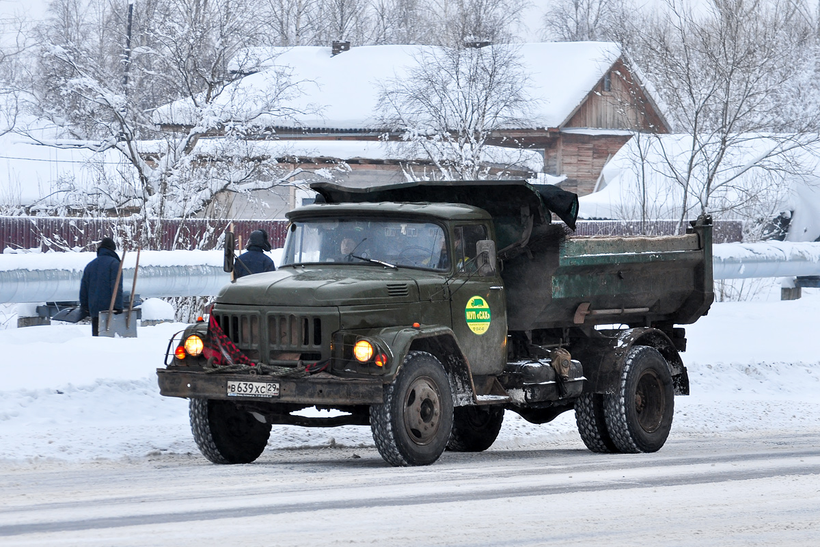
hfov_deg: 12.2
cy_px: 274
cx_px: 410
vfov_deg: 8.2
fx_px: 3826
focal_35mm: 168
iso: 400
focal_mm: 112
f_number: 5.6
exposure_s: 1/125
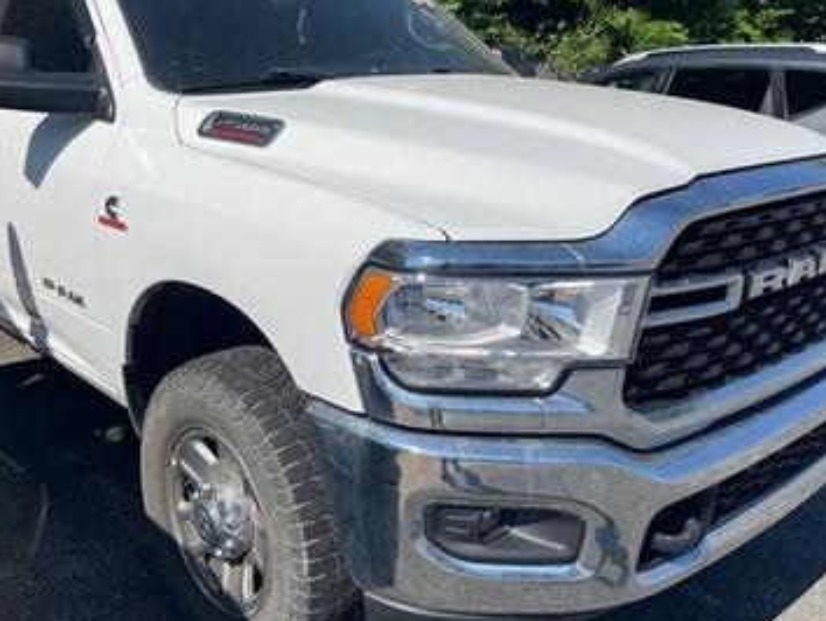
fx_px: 883
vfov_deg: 38.6
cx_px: 343
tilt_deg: -9.8
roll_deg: +0.2
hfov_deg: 49.9
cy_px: 252
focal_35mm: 37
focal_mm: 4.2
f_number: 1.6
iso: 32
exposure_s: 1/6897
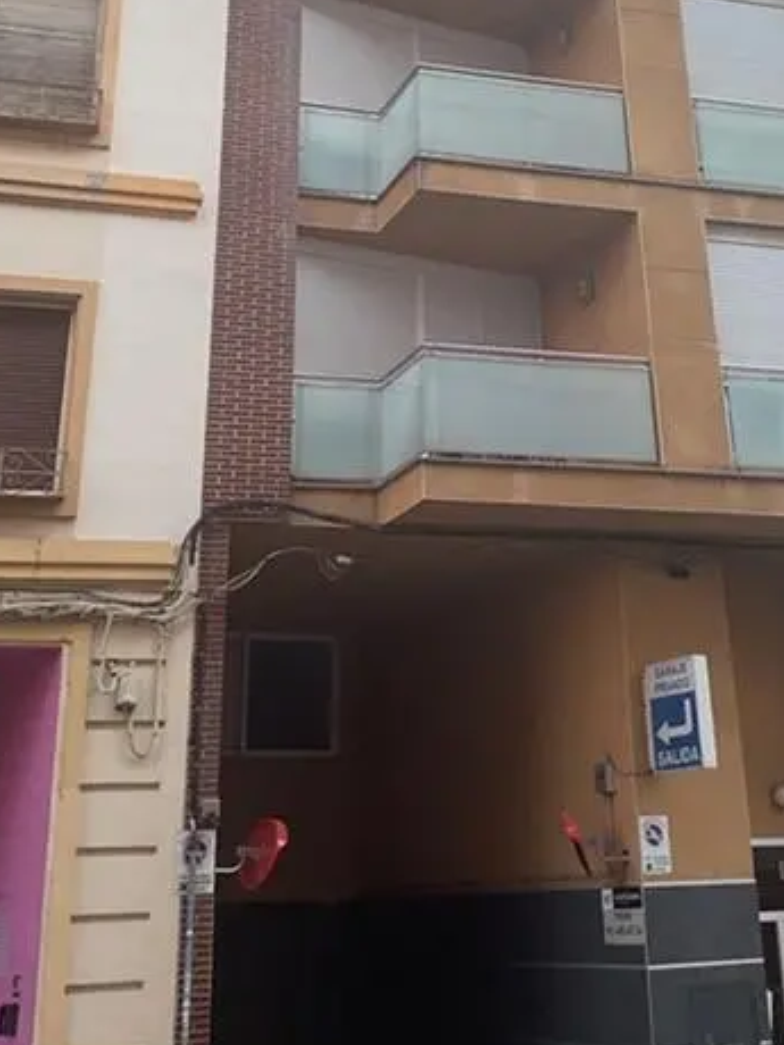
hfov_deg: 29.6
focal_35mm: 49
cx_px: 485
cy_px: 200
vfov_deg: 37.4
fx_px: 1480
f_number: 1.8
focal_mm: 3
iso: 16
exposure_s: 1/279
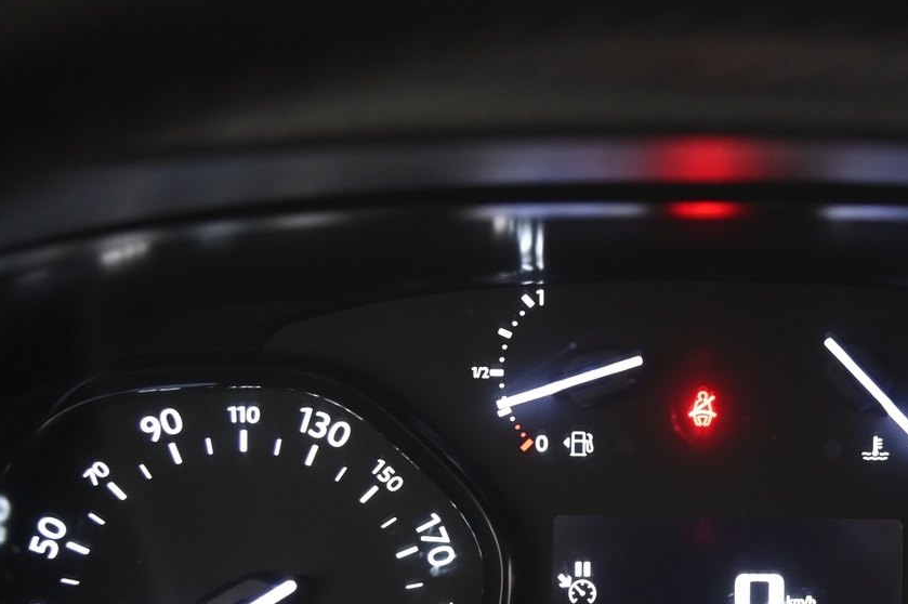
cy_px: 556
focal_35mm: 89
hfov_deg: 22.6
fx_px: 2243
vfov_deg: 15.1
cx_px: 702
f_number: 4
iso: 2000
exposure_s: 1/15
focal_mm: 46
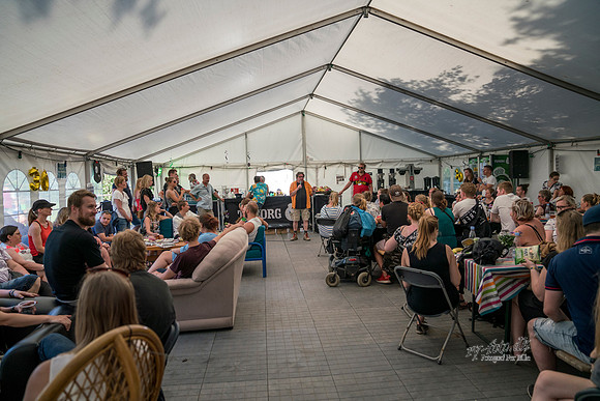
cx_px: 300
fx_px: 400
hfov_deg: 73.7
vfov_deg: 53.2
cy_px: 200
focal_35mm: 24
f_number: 2.8
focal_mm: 24
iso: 800
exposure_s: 1/1000
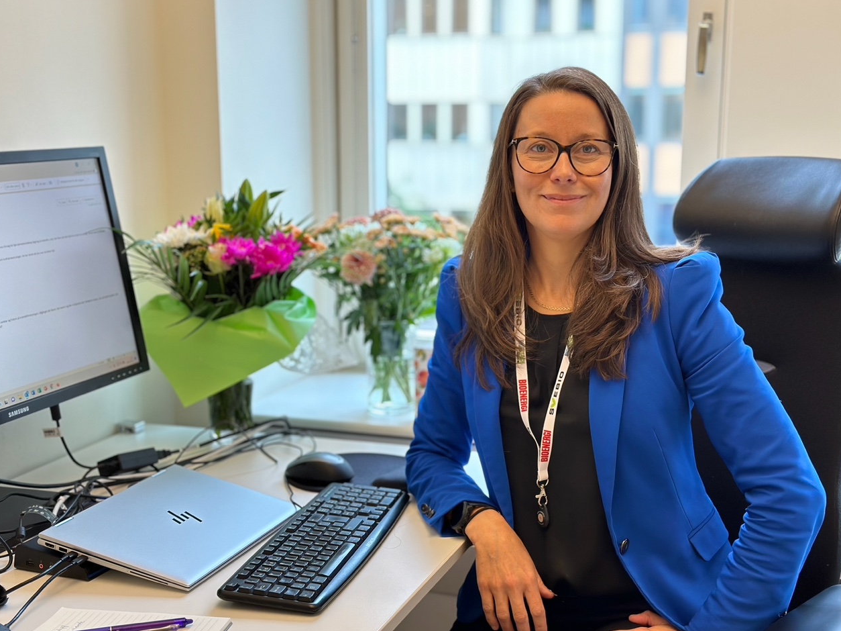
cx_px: 415
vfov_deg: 29.7
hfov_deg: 38.9
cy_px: 321
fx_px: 1190
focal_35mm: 49
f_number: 1.78
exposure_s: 1/100
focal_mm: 6.86
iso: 80
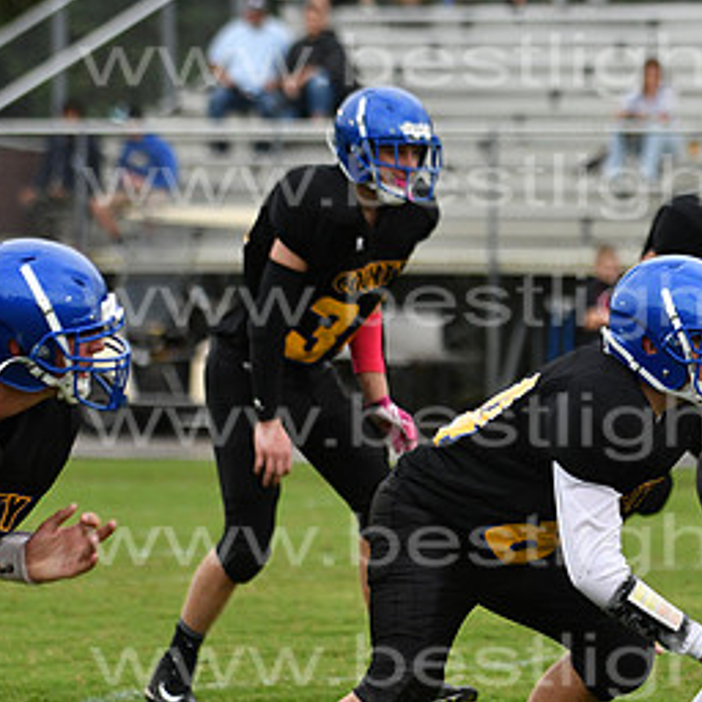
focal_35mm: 405
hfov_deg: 4.3
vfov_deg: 4.3
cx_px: 713
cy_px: 487
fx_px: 9292
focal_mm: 140
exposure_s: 1/4000
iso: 800
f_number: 3.5
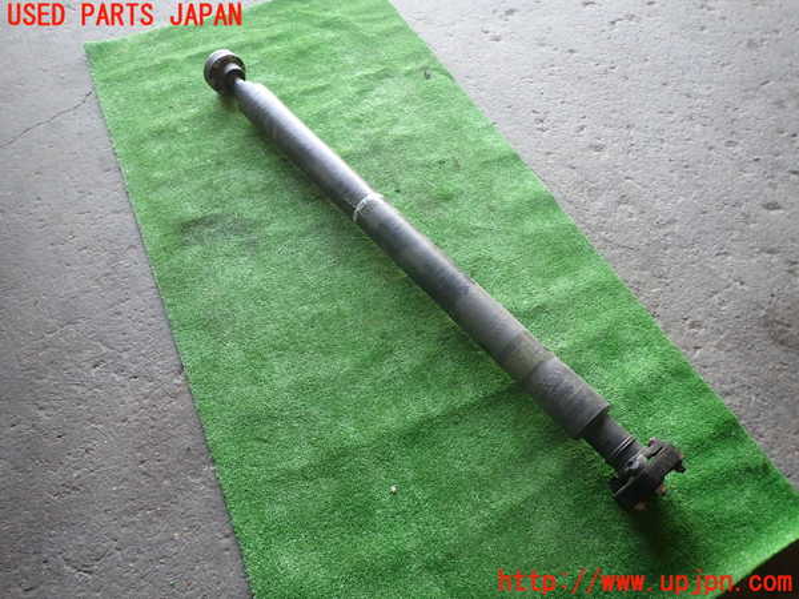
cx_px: 400
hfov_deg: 69.4
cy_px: 300
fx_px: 577
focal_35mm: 25
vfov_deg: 54.9
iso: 160
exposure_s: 1/60
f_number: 2
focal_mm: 4.5
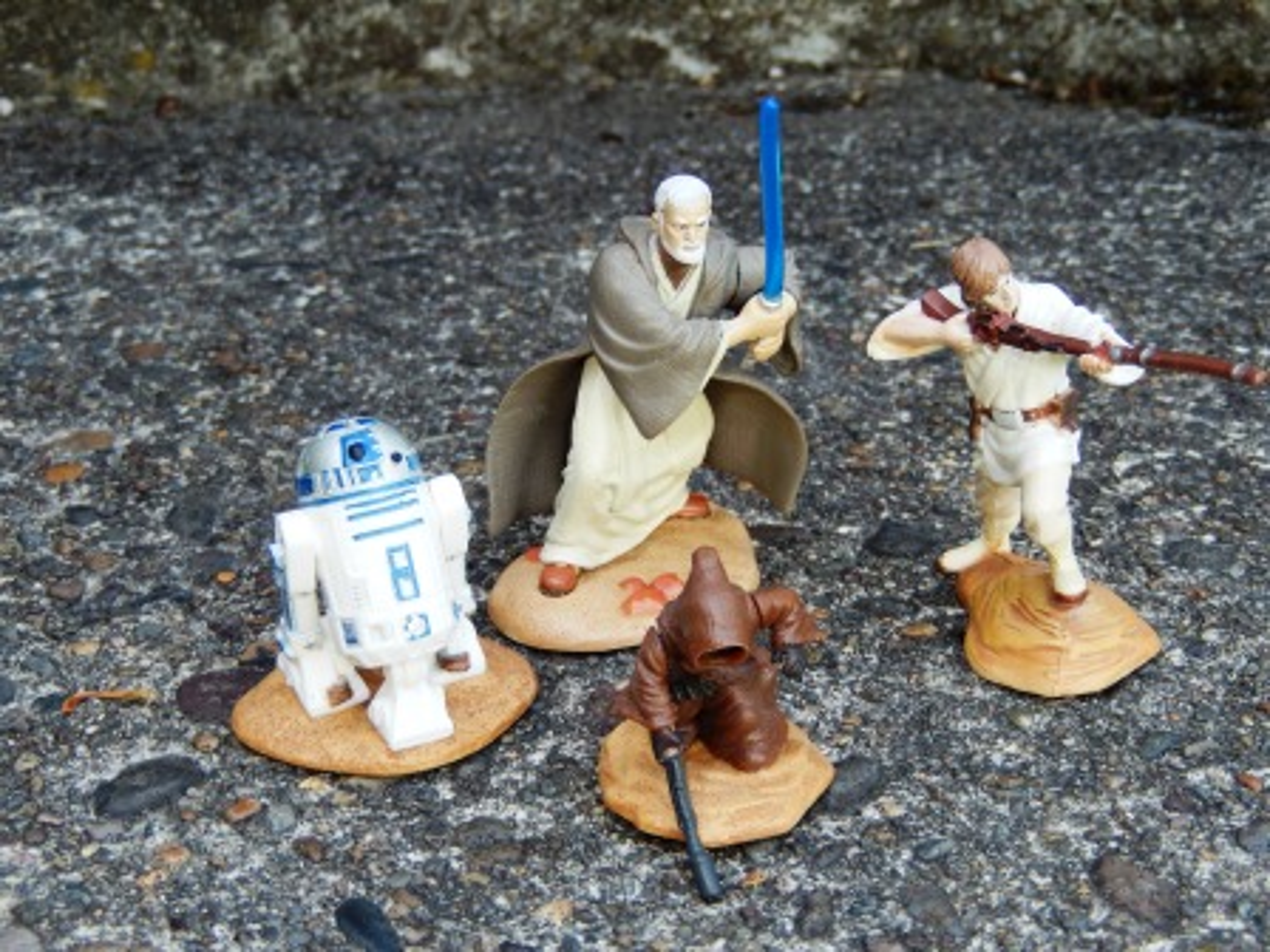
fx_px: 2128
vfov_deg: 25.2
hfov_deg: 33.2
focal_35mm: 58
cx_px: 635
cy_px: 476
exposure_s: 1/80
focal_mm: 10.4
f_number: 4.6
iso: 125
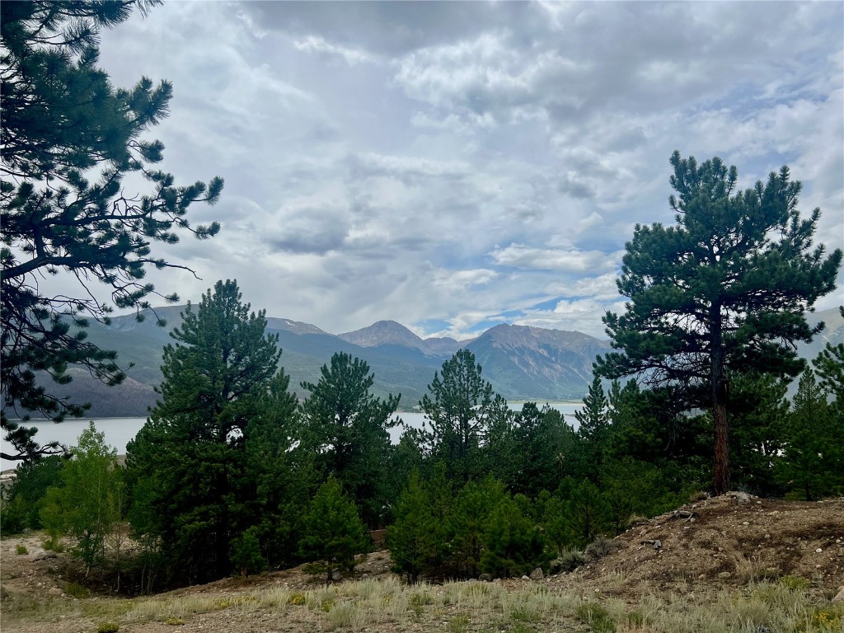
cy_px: 316
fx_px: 634
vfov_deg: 53.1
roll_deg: -0.3
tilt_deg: +6.5
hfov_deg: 67.3
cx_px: 422
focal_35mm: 26
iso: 50
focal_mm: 5.7
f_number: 1.5
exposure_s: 1/9434
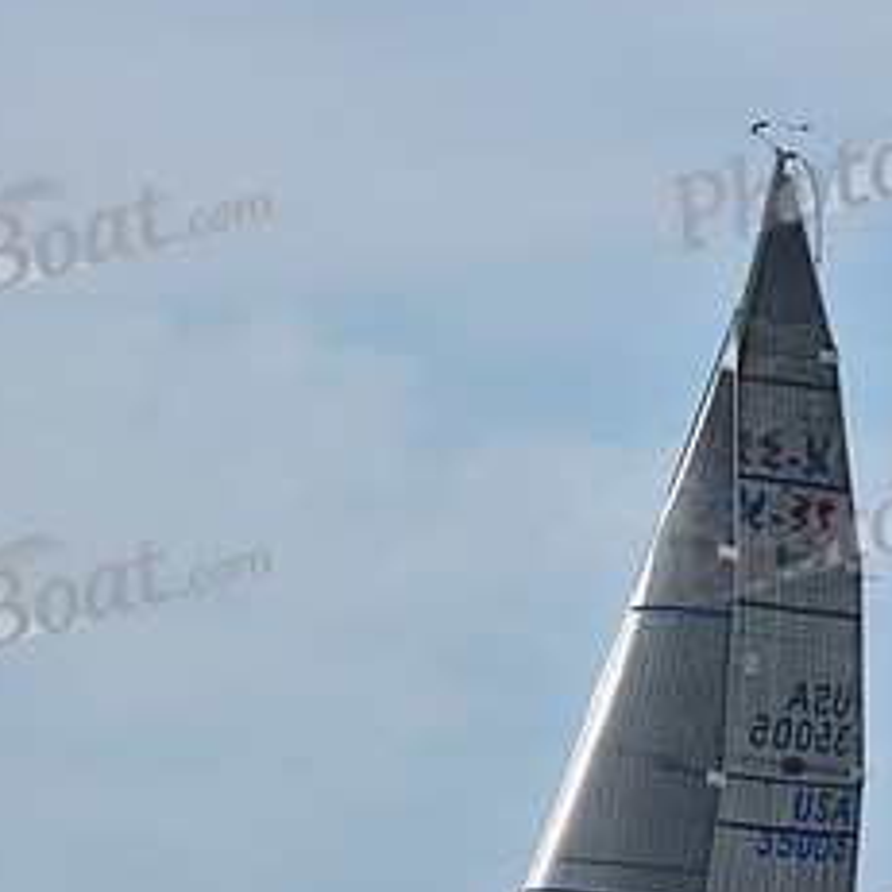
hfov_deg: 4.6
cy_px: 765
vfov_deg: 4.6
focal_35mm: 384
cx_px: 473
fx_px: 11195
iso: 320
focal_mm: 180
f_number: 10
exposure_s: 1/1000
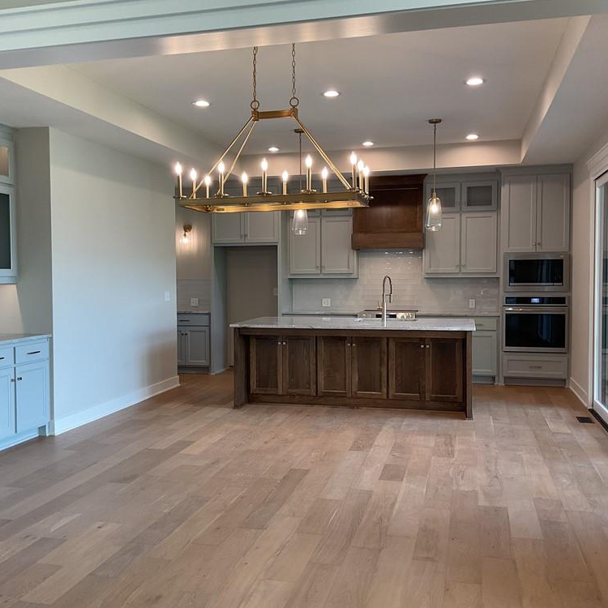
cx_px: 289
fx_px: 696
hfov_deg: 47.2
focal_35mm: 35
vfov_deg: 47.2
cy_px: 304
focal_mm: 3
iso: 64
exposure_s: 1/120
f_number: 1.8
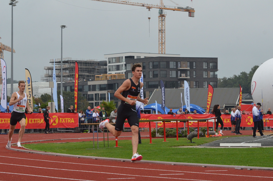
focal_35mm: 128
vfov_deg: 10.7
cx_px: 136
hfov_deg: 16.1
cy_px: 90
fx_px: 965
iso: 1600
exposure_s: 1/250
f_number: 8
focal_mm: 85
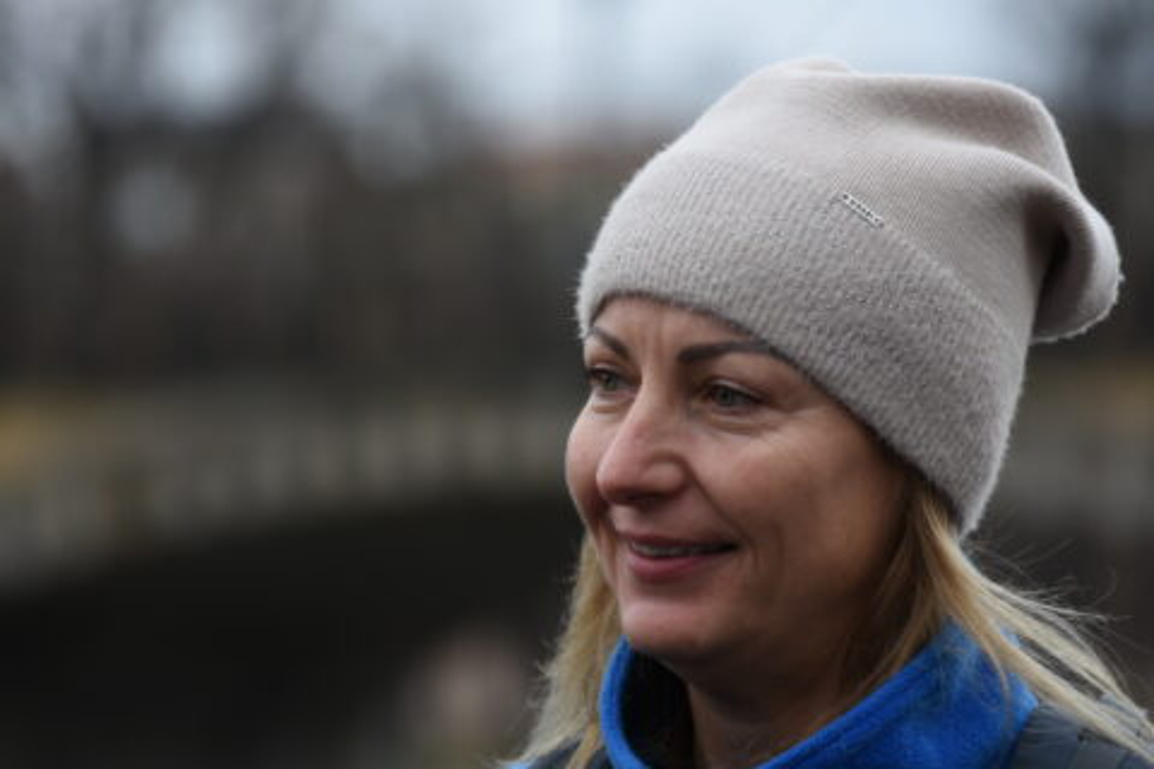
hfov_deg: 8.1
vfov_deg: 5.4
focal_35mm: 255
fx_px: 8174
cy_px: 384
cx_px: 577
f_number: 5
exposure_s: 1/100
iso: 125
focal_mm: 170
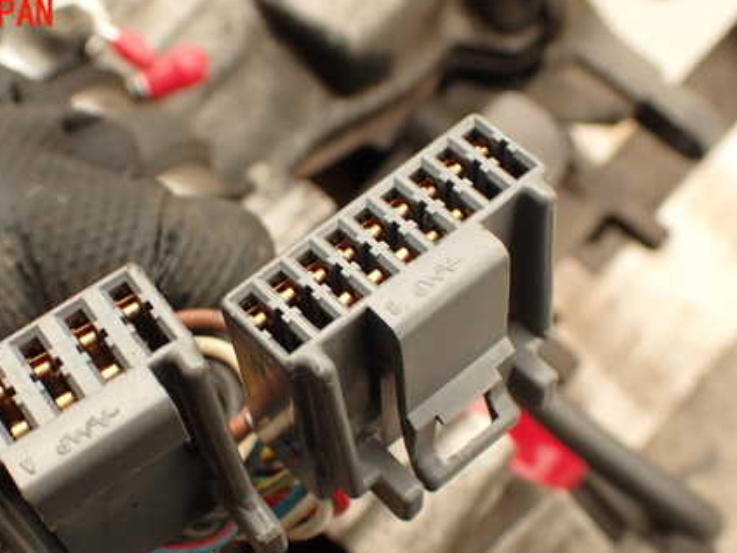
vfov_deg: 28.3
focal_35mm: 51
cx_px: 259
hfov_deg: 37.2
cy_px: 384
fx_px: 1086
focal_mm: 6.37
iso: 100
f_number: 3.5
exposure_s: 1/80
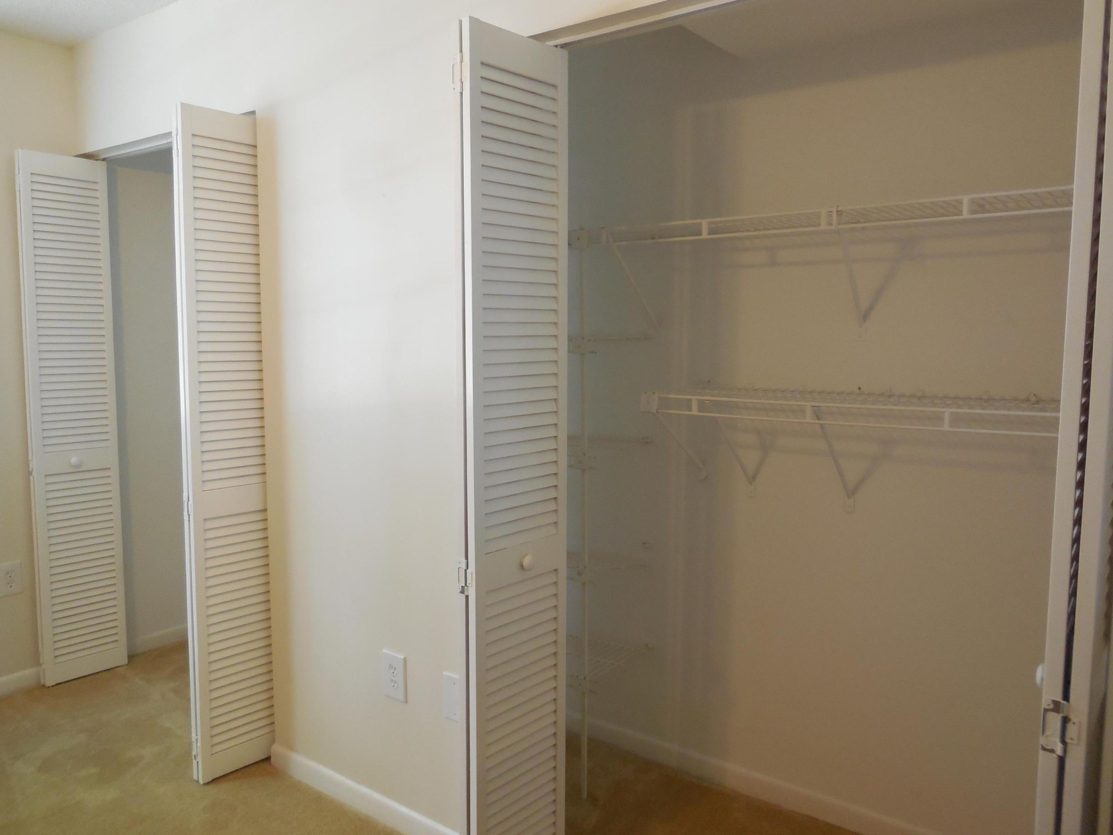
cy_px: 418
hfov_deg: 69.4
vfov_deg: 54.9
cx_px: 556
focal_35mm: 25
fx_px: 804
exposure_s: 1/30
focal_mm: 4.5
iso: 400
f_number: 3.1
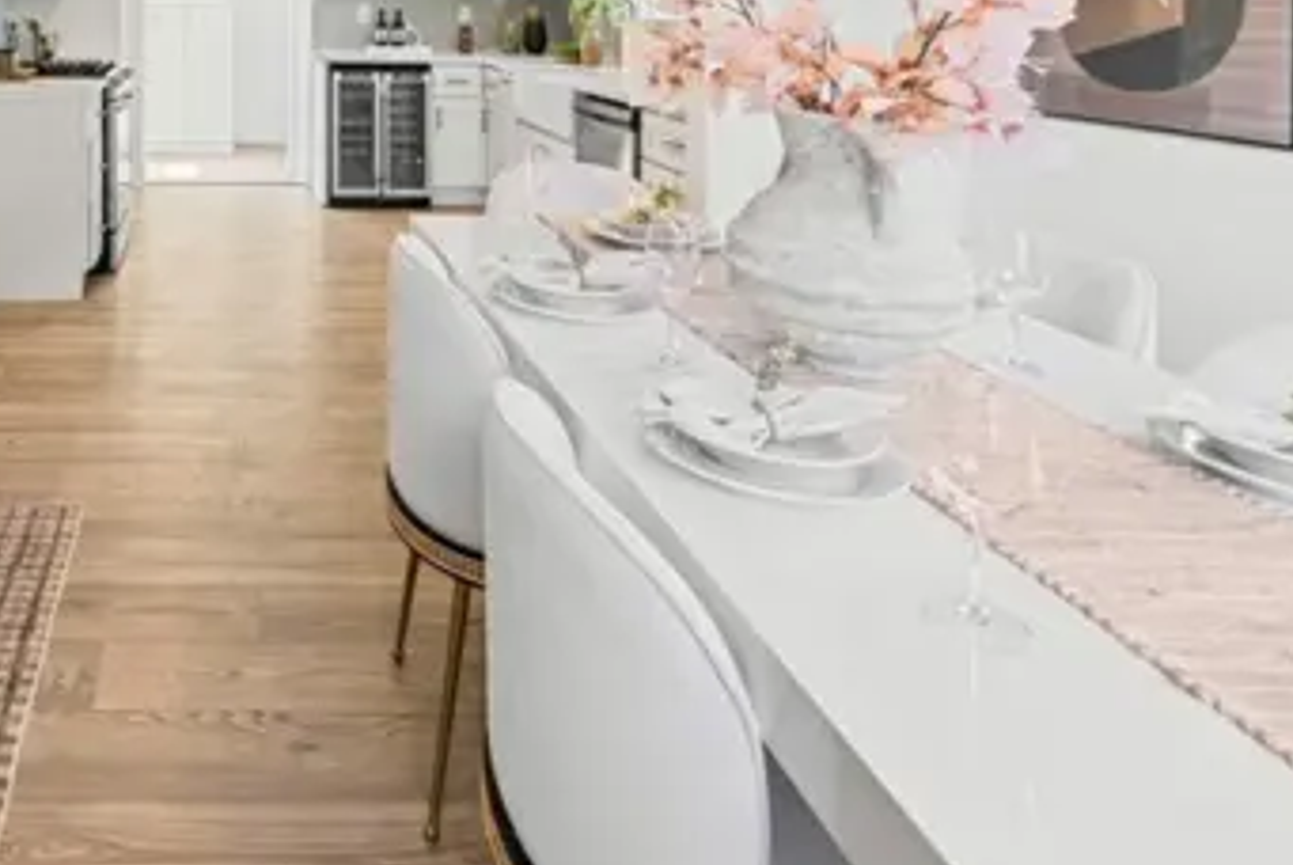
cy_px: -19
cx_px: 205
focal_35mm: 27
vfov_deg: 41.2
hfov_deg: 60.2
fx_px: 971
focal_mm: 12
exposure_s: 1/5
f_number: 5.6
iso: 100
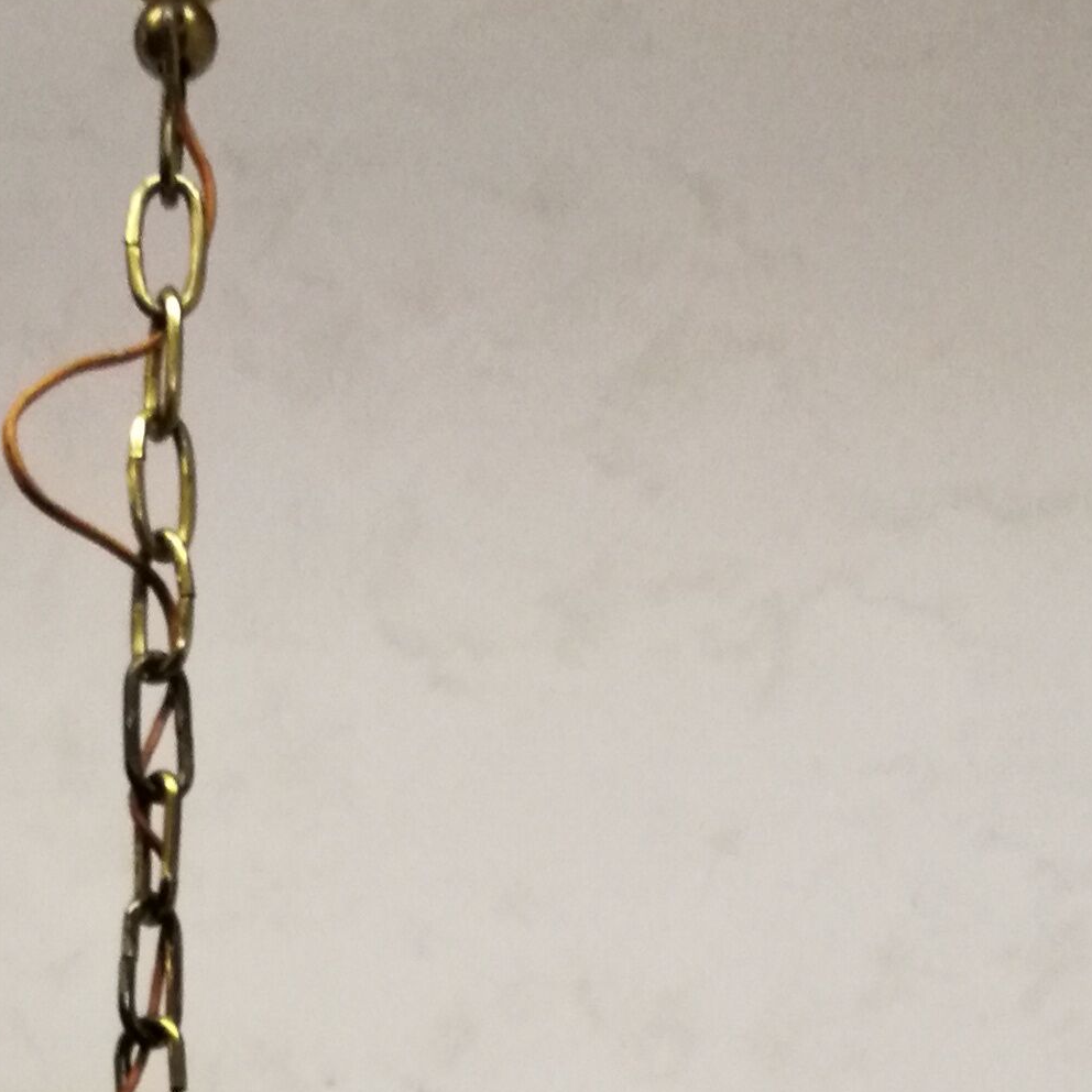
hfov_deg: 19.3
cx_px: 243
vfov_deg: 18.2
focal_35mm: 89
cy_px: 1431
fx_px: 3176
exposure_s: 1/50
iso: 50
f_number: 2.2
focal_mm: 2.38
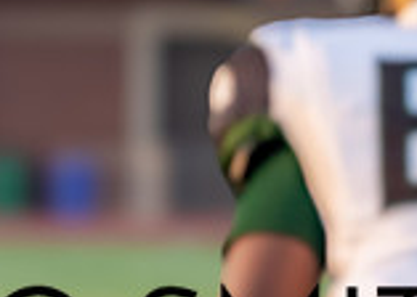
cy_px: 168
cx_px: -189
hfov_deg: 2.3
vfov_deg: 1.6
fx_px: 10500
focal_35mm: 887
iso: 400
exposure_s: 1/1250
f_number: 2.8
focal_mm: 162
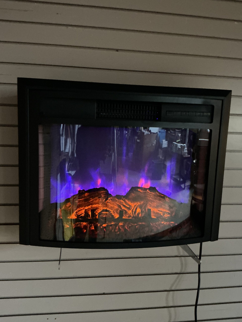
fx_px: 270
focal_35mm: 29
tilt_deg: -5.9
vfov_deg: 61.7
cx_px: 121
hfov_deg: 48.2
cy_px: 161
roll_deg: -2.4
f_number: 1.8
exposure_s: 1/15
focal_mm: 3
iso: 640
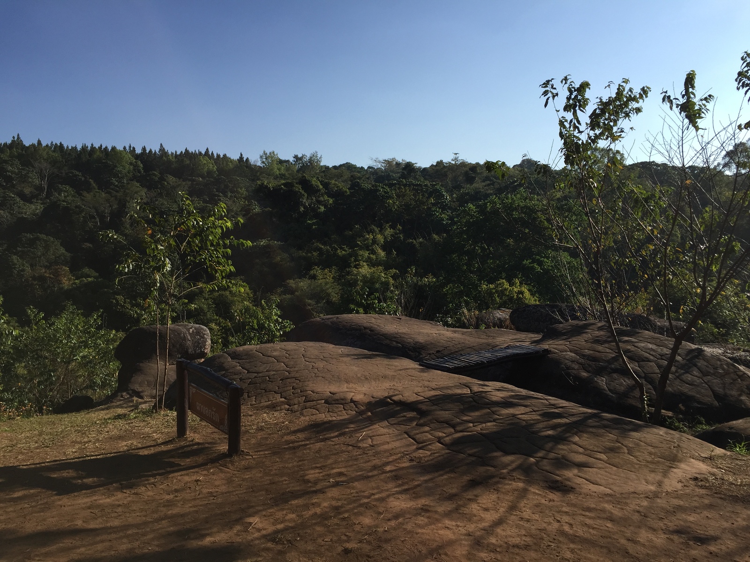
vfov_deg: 48.2
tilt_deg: -1.2
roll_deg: +0.7
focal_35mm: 29
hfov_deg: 61.7
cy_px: 281
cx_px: 375
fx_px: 628
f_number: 2.2
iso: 32
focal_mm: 4.15
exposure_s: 1/2083
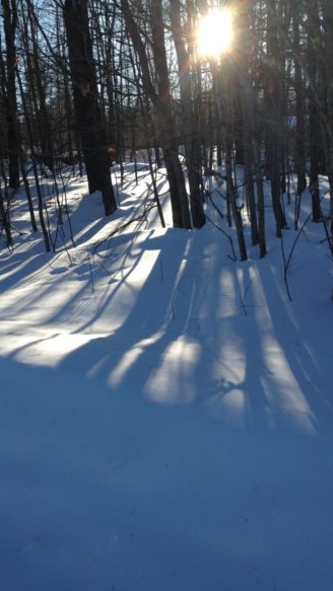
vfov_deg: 54.0
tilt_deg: -8.9
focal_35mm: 37
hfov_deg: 32.0
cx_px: 157
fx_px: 581
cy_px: 297
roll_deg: +6.9
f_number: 2.4
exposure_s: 1/1004
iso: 50
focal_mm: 4.12
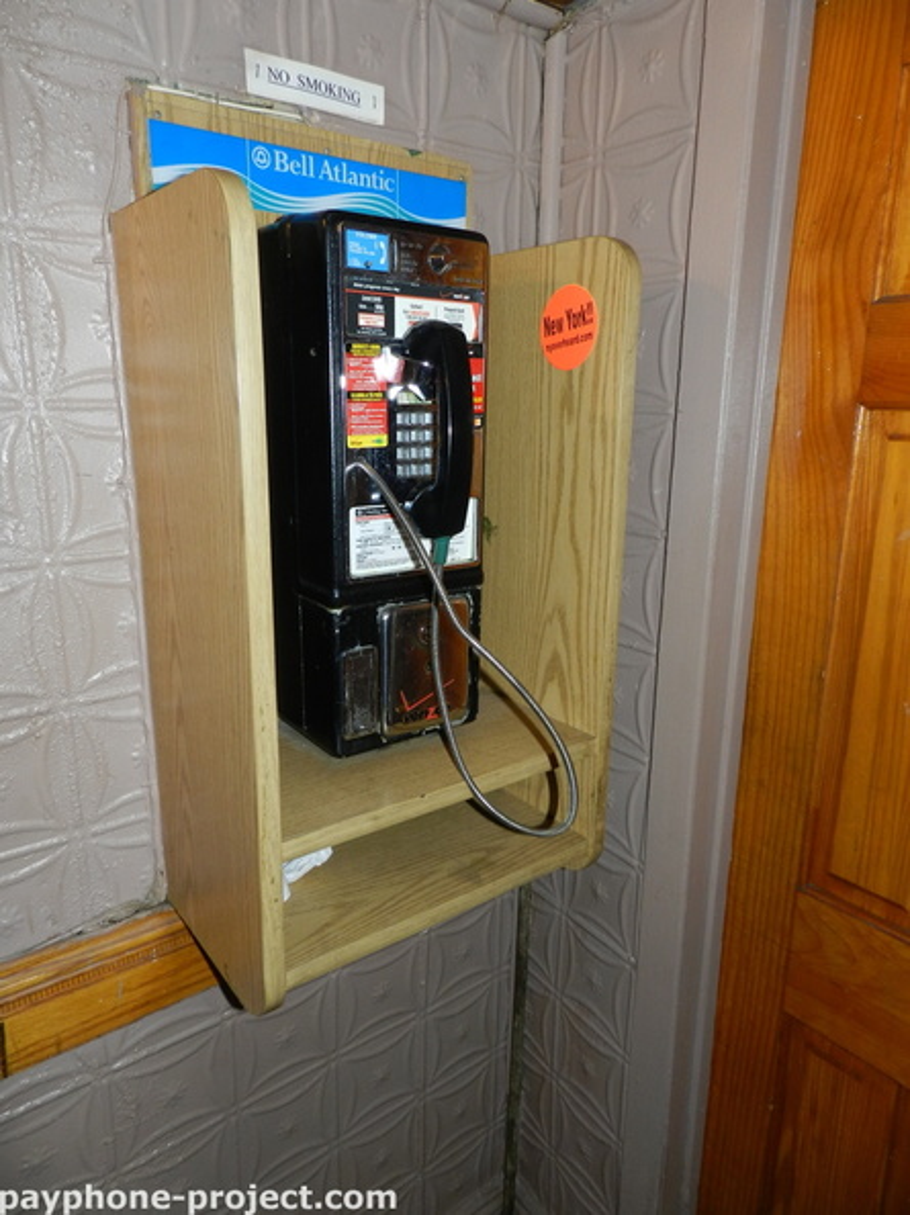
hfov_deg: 58.8
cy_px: 608
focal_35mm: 23
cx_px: 455
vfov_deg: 73.9
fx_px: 807
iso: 200
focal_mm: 4
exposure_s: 1/30
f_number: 3.4
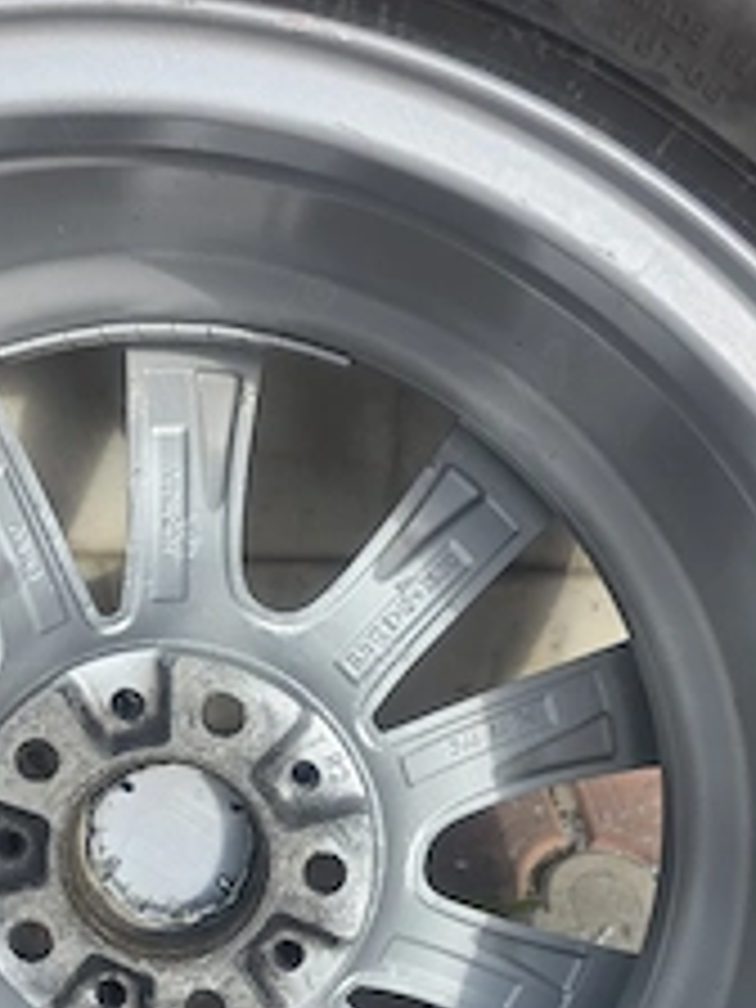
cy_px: 783
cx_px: 284
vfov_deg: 43.9
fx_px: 1194
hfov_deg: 34.9
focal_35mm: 41
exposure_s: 1/1429
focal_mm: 6.3
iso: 80
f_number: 1.7
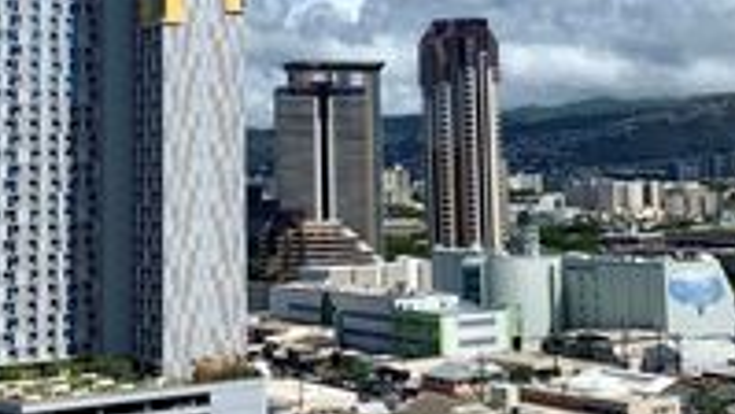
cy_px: 31
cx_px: 351
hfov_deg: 29.7
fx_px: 1384
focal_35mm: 71
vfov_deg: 16.7
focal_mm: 4.25
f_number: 1.8
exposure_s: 1/4673
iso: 25
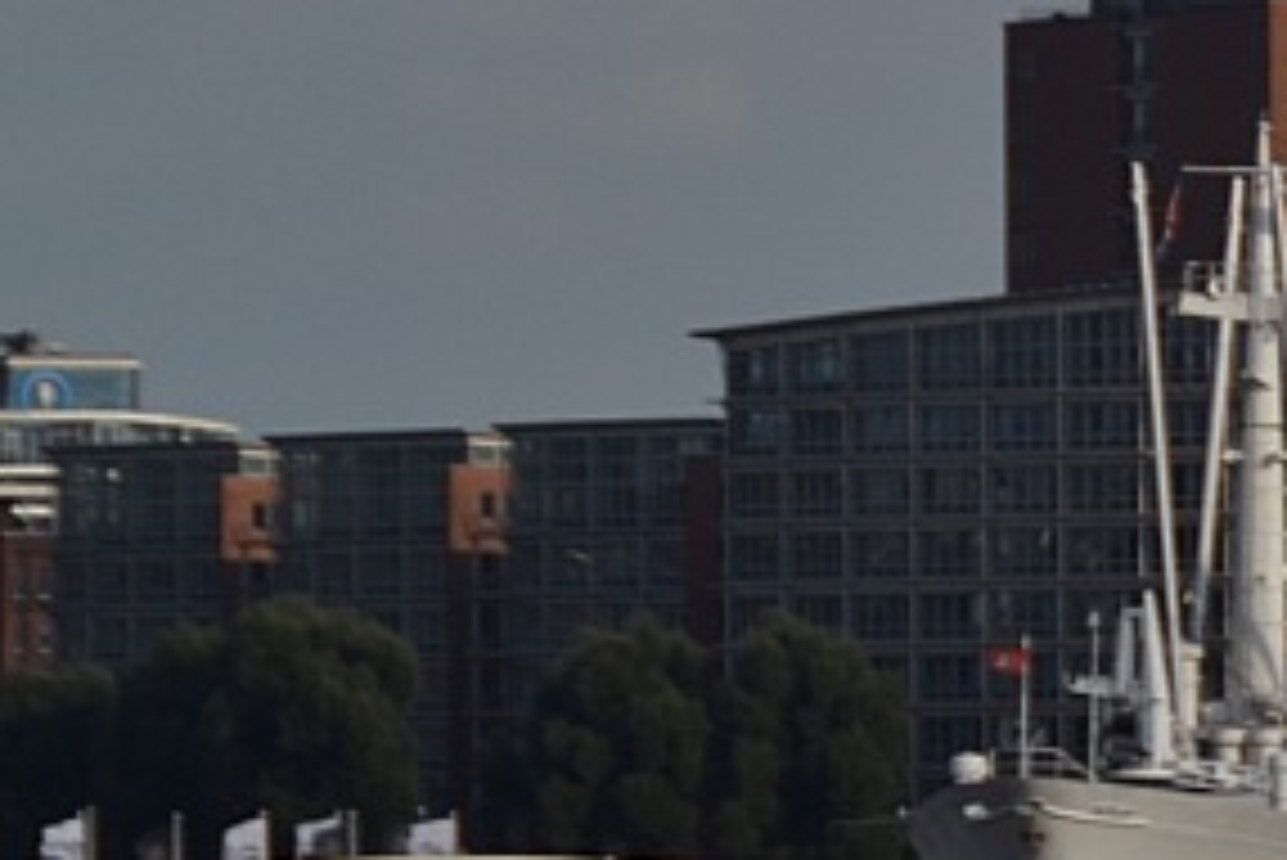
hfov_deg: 3.2
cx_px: 2290
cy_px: 313
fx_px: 23069
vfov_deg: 2.1
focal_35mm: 645
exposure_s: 1/2500
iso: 200
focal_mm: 120
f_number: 6.3
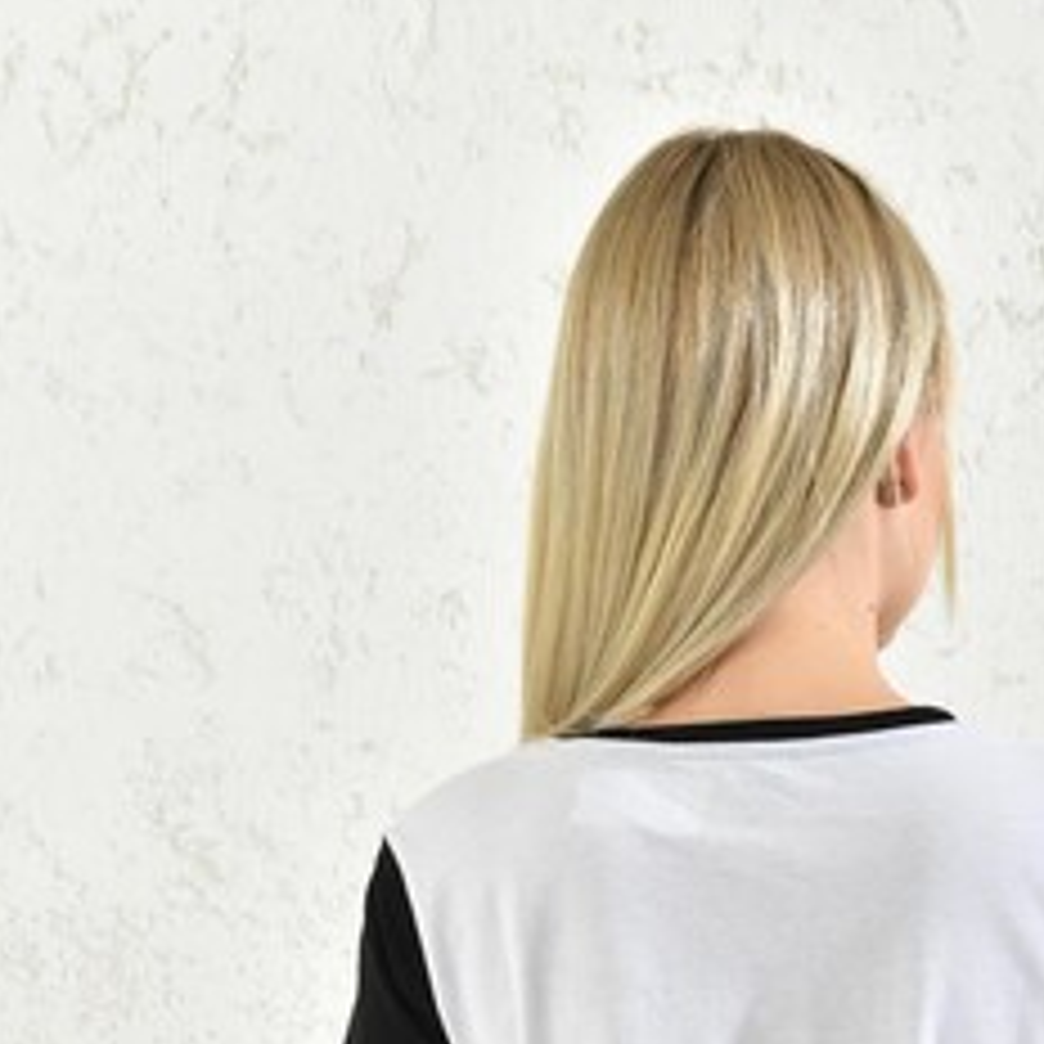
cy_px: 1161
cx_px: 783
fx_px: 2696
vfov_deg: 20.8
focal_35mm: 79
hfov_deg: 21.7
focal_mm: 40
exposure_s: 1/160
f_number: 7.1
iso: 100
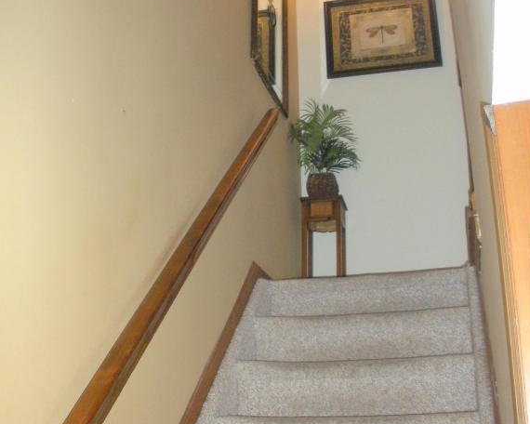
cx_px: 267
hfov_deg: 40.3
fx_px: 722
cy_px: 179
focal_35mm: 46
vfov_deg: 32.7
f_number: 3.5
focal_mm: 6.3
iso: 400
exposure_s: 1/60
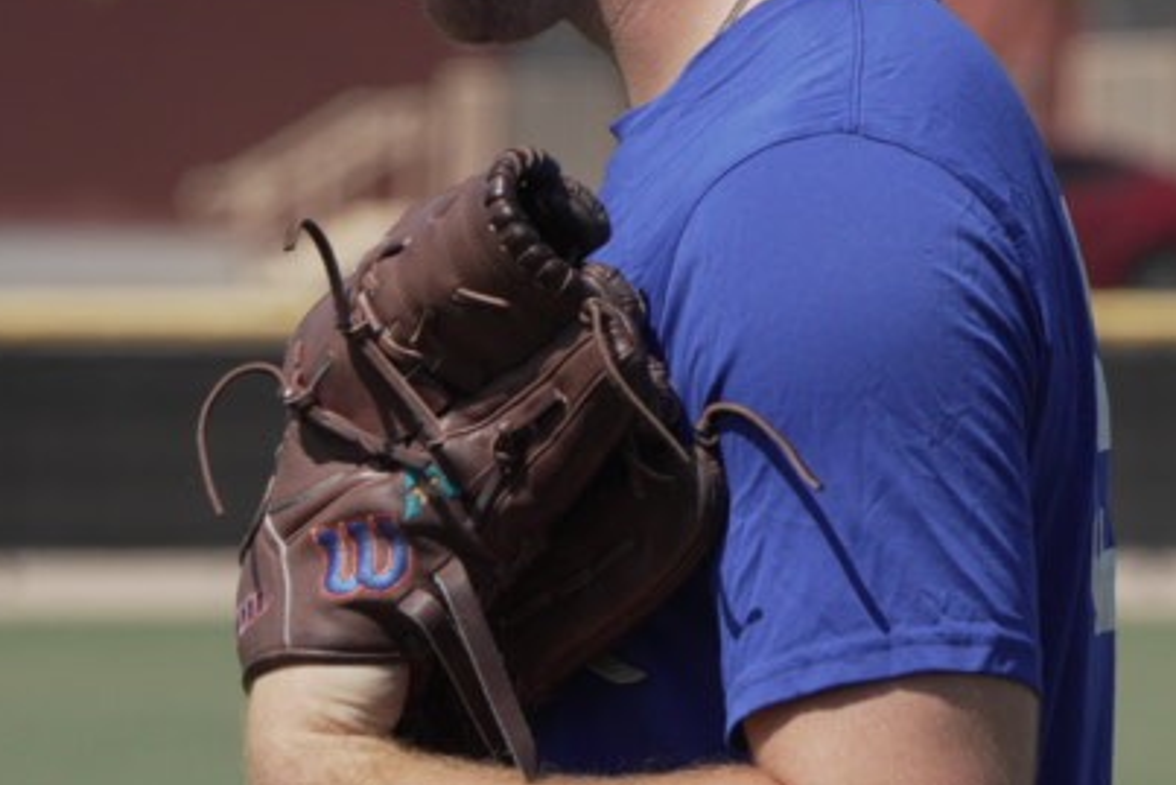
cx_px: 1264
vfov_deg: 2.0
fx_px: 22808
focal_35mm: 698
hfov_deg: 3.0
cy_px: -470
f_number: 7.1
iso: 640
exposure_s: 1/2500
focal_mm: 174
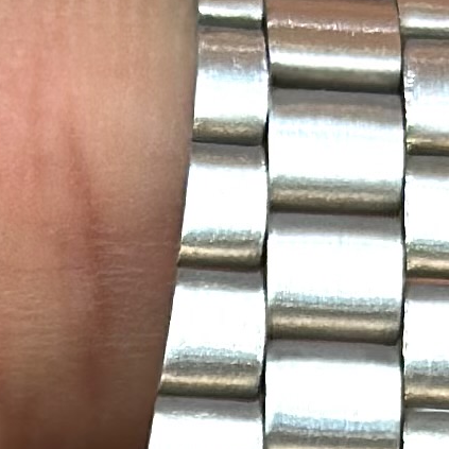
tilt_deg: -36.6
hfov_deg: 4.3
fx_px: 5929
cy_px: 970
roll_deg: +1.4
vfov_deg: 4.3
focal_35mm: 404
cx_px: -220
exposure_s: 1/207
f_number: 1.78
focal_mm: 6.86
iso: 80
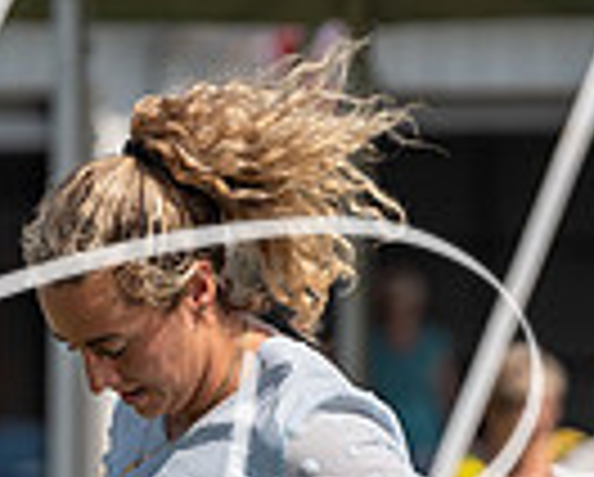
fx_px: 14208
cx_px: 241
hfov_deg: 2.4
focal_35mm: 807
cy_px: 922
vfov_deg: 1.9
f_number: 4
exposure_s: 1/2000
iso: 200
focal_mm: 168
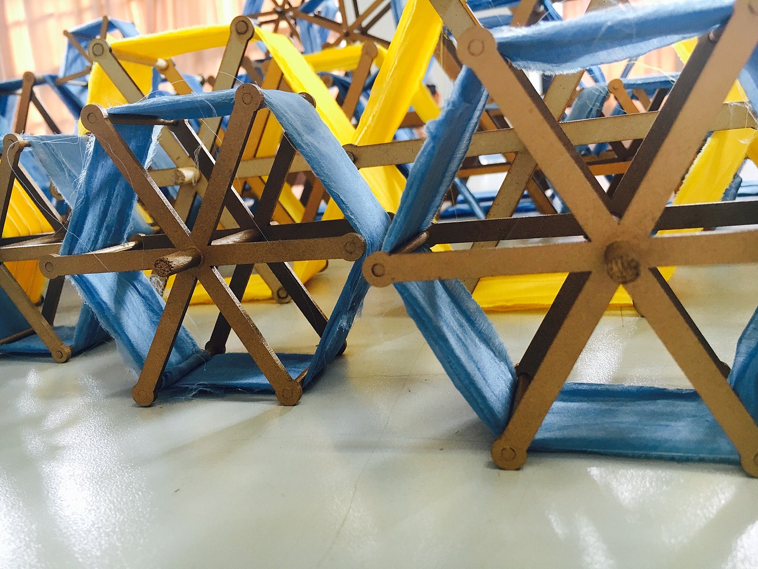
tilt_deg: -12.6
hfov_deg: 61.7
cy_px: 284
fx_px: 635
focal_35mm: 29
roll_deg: +5.7
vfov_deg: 48.2
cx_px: 379
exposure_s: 1/33
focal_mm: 4.15
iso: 50
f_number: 2.2
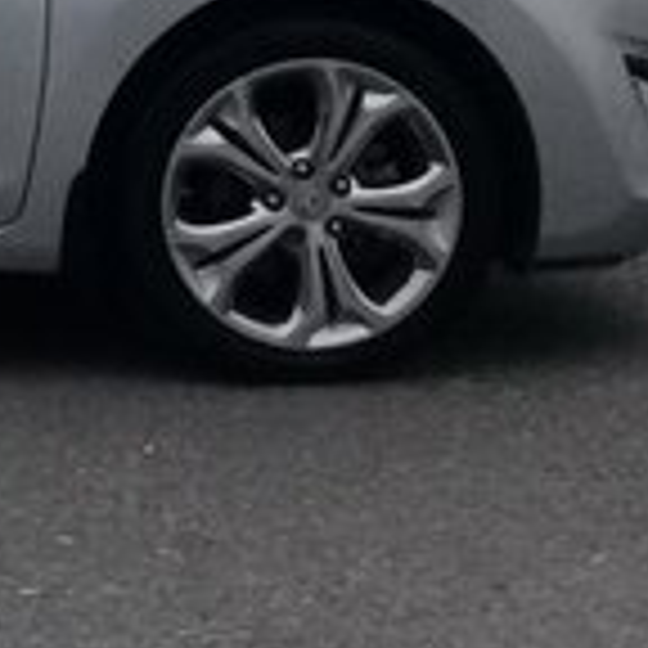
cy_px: -38
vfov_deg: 13.6
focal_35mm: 126
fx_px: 2669
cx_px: -603
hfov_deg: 12.4
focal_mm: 3.3
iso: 100
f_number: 2.2
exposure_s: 1/33
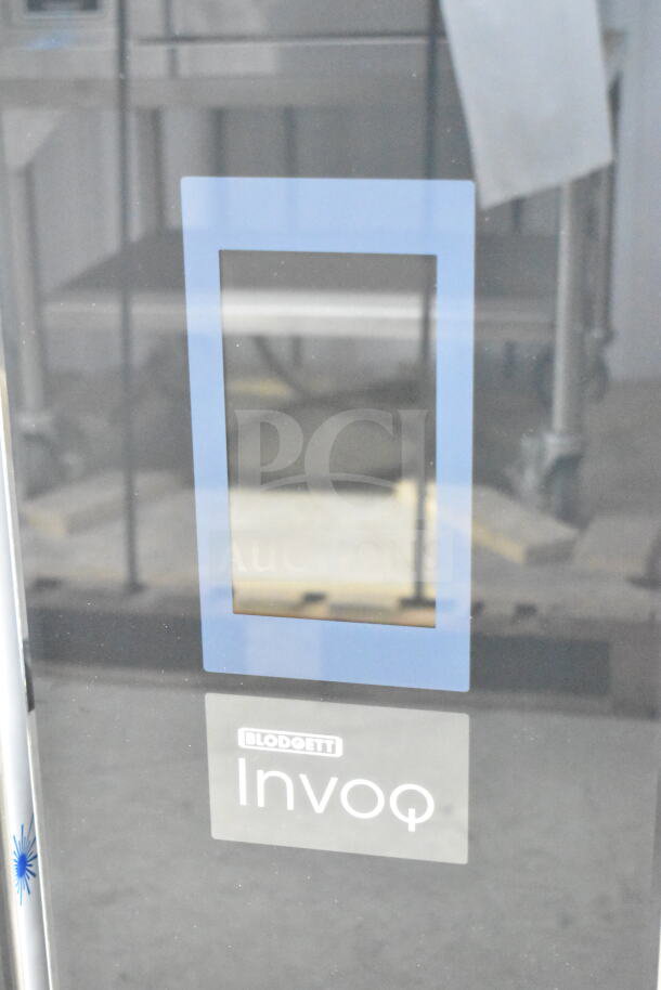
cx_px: 330
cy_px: 495
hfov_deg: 23.8
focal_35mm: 57
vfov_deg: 35.0
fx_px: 1569
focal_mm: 38
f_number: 4.8
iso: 25600
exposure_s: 1/60
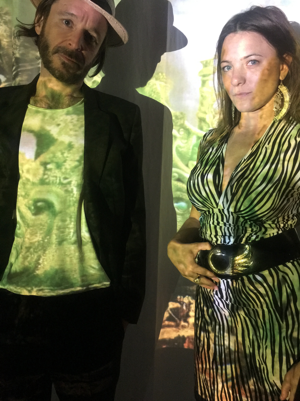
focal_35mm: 29
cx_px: 150
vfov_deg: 61.7
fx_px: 335
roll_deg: -0.8
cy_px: 200
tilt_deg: -5.2
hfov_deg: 48.2
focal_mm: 4.15
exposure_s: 1/17
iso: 400
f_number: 2.2
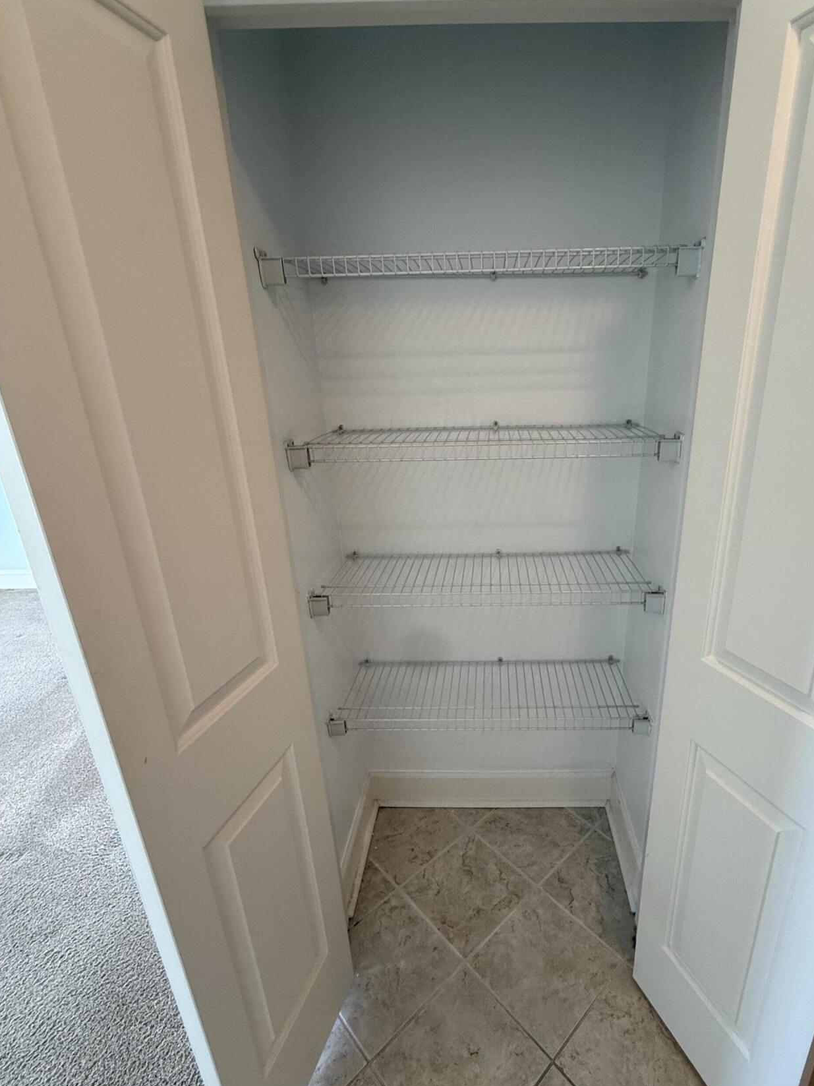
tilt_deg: -20.0
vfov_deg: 91.0
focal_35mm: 17
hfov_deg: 73.9
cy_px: 551
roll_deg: +0.7
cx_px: 488
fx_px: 533
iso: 250
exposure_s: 1/120
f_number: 2.2
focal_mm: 2.22
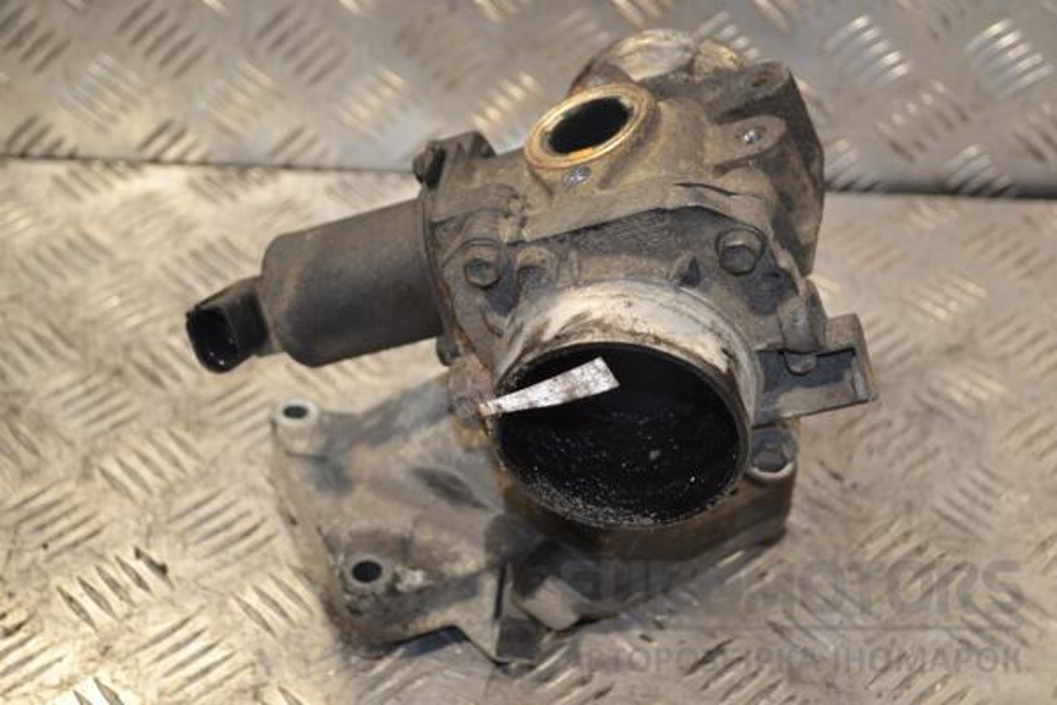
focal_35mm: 60
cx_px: 528
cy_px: 352
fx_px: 1762
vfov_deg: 22.6
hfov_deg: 33.4
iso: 400
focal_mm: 40
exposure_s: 1/80
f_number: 5.3
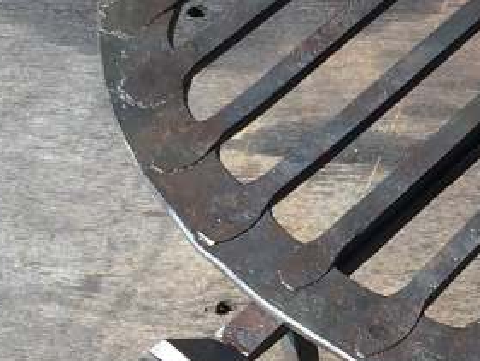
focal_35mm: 143
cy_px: 172
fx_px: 1984
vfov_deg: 10.4
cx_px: 627
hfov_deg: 13.3
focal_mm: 4.12
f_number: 2.2
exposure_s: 1/662
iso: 32
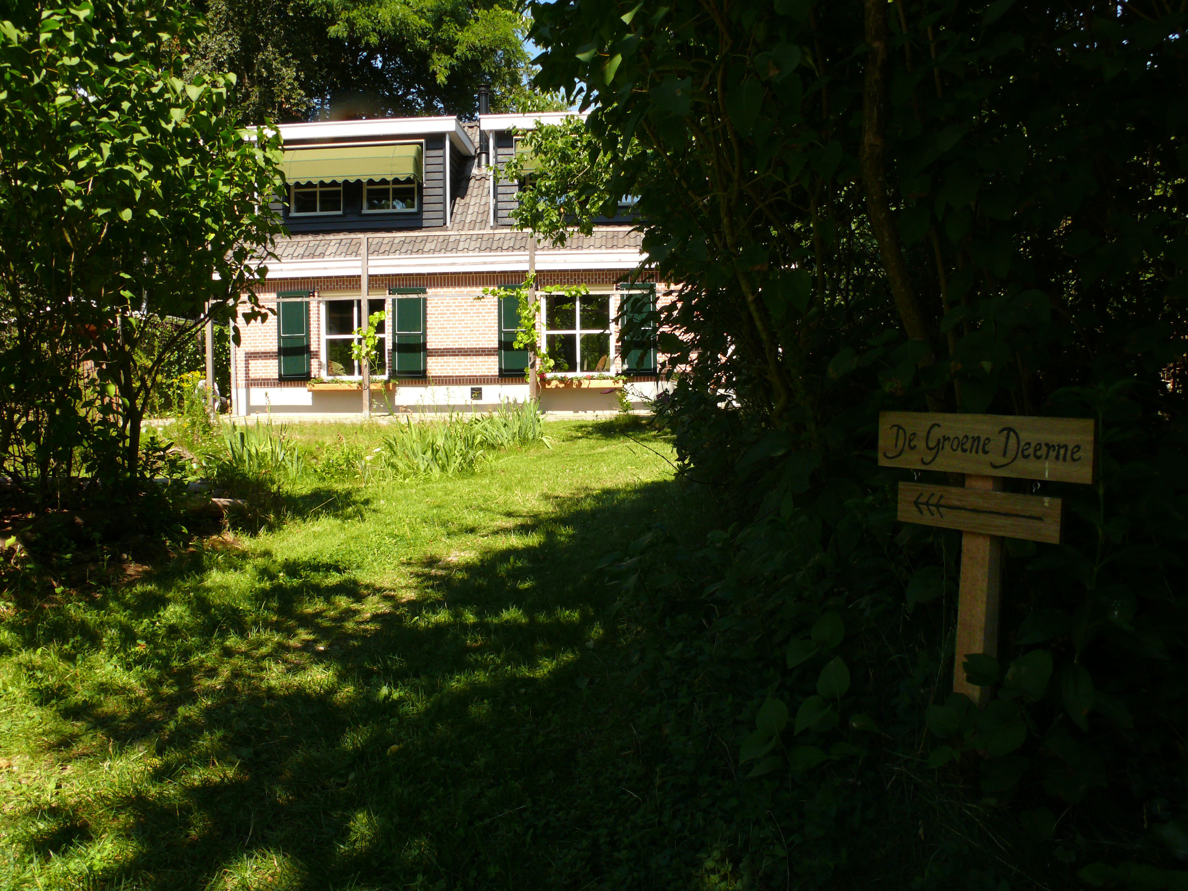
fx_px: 1201
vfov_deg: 40.7
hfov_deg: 52.6
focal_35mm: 35
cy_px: 446
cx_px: 594
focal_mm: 7.4
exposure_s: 1/250
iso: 100
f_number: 5
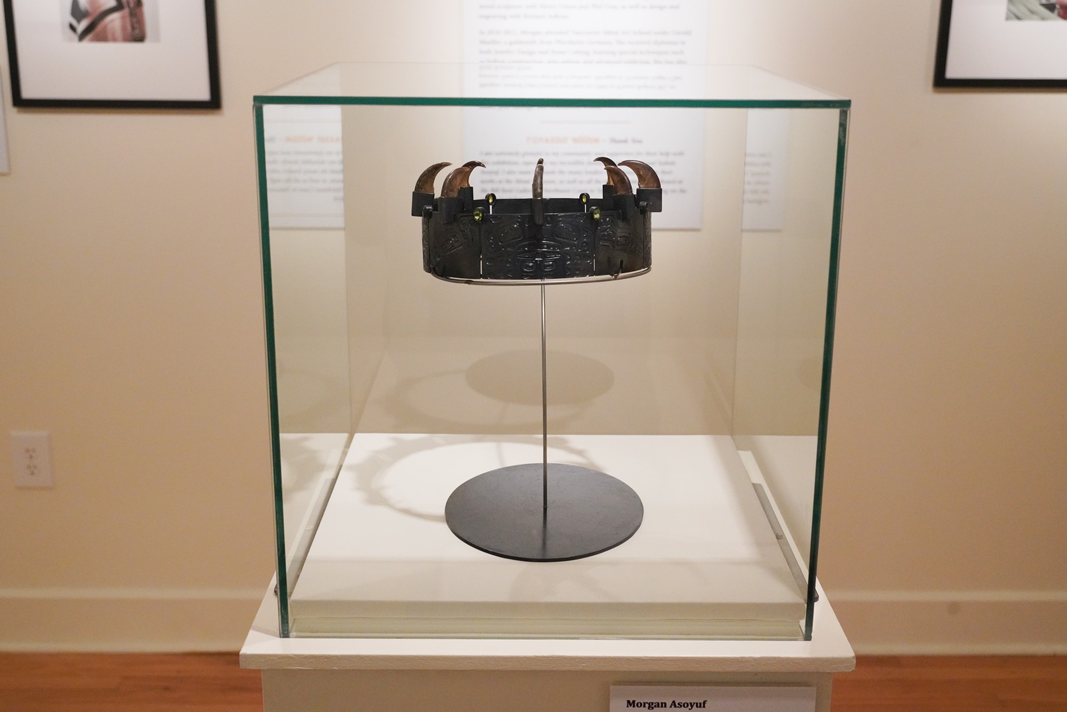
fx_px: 1304
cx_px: 534
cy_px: 356
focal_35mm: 44
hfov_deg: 44.5
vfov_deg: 30.5
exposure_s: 1/100
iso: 6400
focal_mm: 44
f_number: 7.1
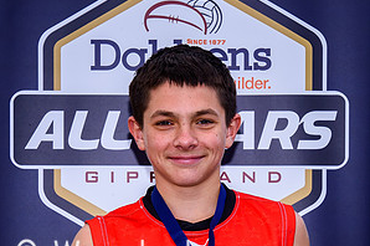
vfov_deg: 8.6
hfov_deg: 12.9
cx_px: 175
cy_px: 250
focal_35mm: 159
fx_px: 1632
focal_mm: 38
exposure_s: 1/160
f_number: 5.6
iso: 100
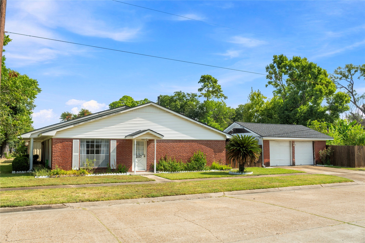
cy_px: 122
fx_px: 310
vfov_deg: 42.8
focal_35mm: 31
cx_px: 182
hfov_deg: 60.9
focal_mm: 20.4
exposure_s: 1/60
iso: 100
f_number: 8
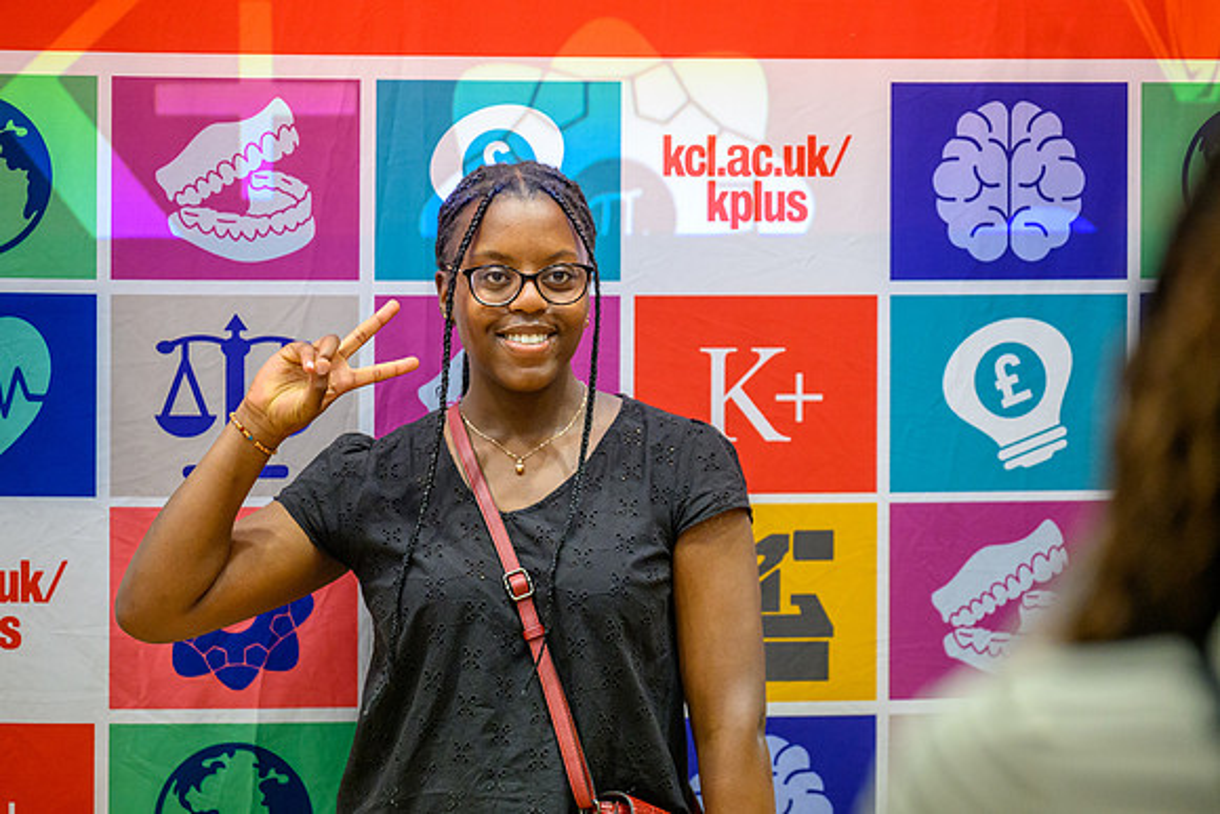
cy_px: 407
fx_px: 5192
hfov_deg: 13.4
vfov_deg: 9.0
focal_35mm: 153
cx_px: 610
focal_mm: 150
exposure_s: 1/500
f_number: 2.8
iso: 8000
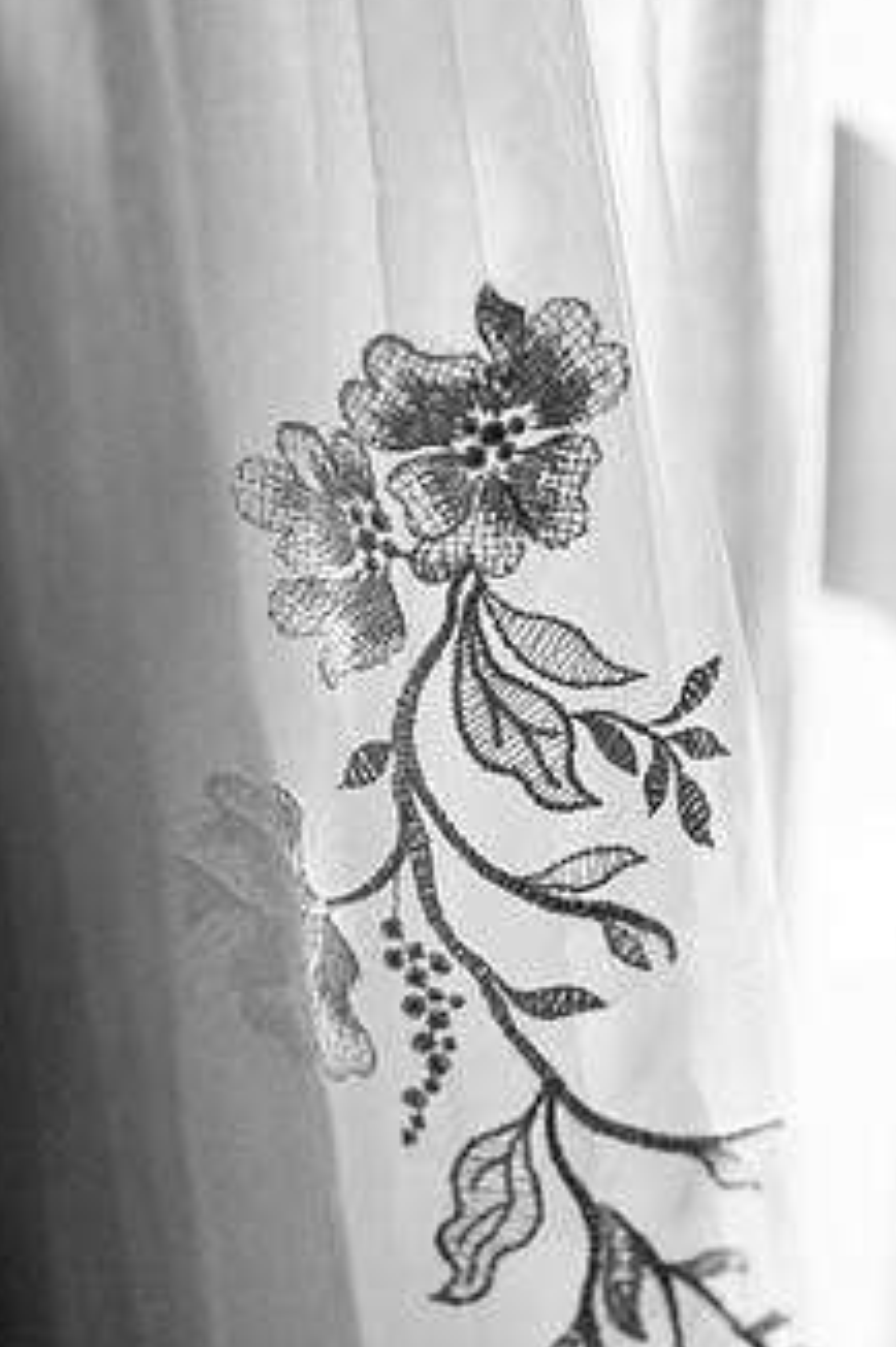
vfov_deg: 14.2
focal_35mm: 145
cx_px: 456
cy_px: 599
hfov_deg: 9.5
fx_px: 5419
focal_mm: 105
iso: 2000
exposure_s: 1/3200
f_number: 4
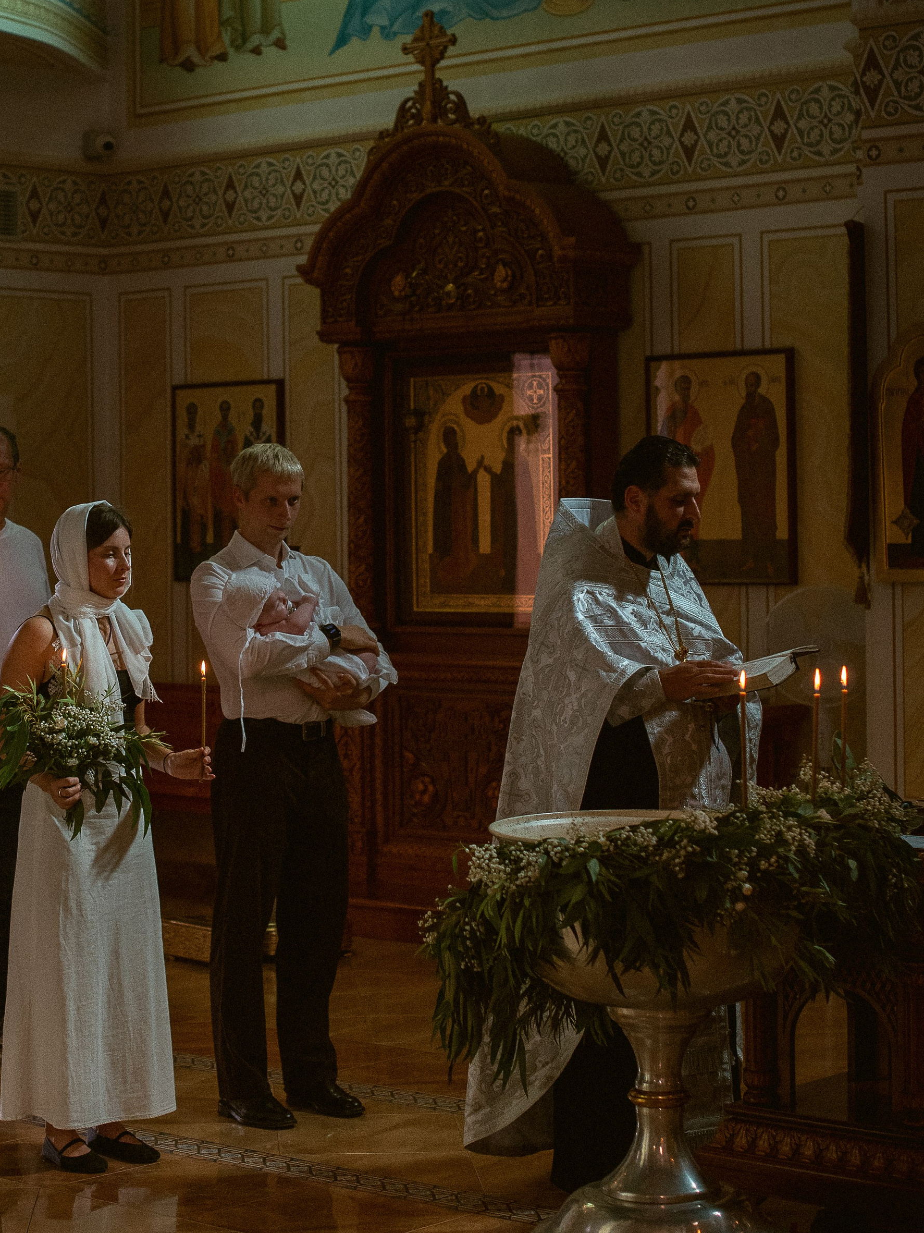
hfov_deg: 18.8
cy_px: 444
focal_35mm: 78
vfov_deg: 24.9
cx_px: 299
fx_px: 2777
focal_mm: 50
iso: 640
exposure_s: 1/320
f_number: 2.8
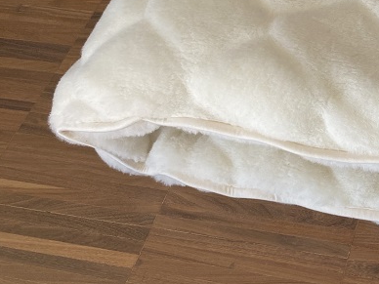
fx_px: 734
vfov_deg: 21.3
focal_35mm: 67
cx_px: 482
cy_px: 8
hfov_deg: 25.3
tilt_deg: -49.6
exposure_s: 1/121
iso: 50
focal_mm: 4.25
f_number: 1.8
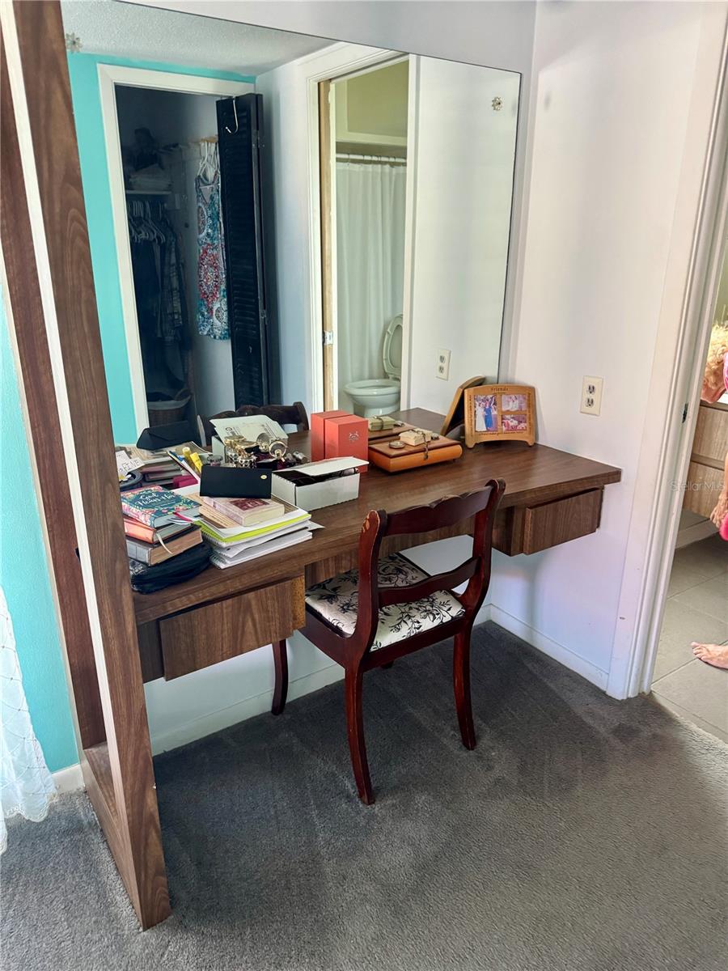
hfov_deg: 56.8
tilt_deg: -17.6
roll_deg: +0.1
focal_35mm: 24
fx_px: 673
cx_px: 364
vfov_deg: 71.6
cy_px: 486
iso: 500
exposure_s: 1/60
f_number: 1.78
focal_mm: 6.76
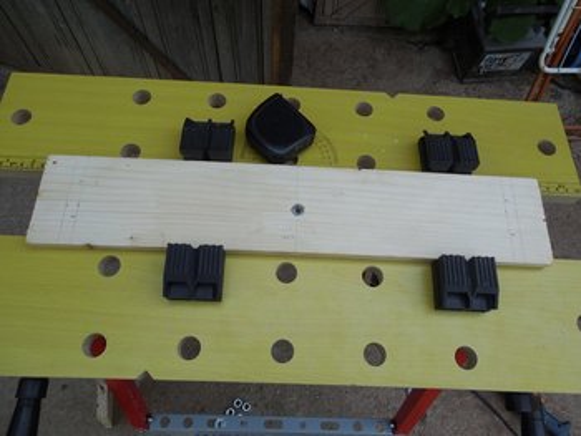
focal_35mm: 25
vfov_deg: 54.9
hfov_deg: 69.4
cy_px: 218
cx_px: 290
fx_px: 420
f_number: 3.3
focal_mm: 4.5
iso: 125
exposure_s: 1/500
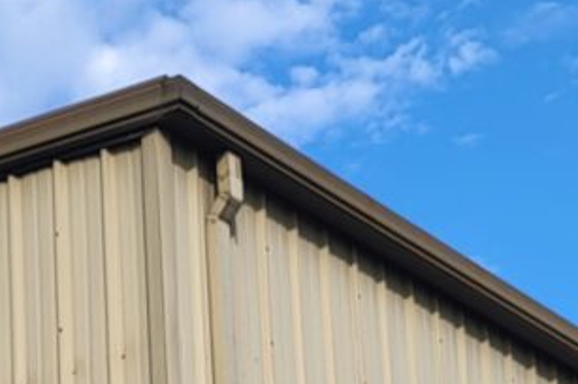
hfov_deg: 15.9
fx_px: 2037
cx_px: 36
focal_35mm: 127
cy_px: 698
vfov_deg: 10.2
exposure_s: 1/1994
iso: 40
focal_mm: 5.4
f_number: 1.8
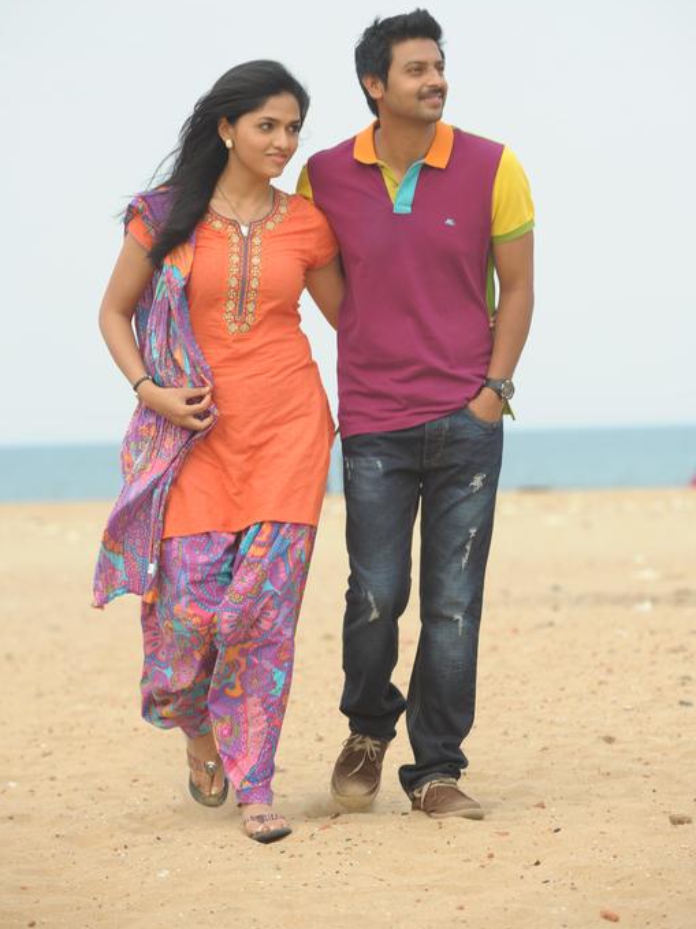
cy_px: 431
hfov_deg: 8.5
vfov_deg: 11.4
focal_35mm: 174
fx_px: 4666
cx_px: 348
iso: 400
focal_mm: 160
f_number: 5.6
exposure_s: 1/320
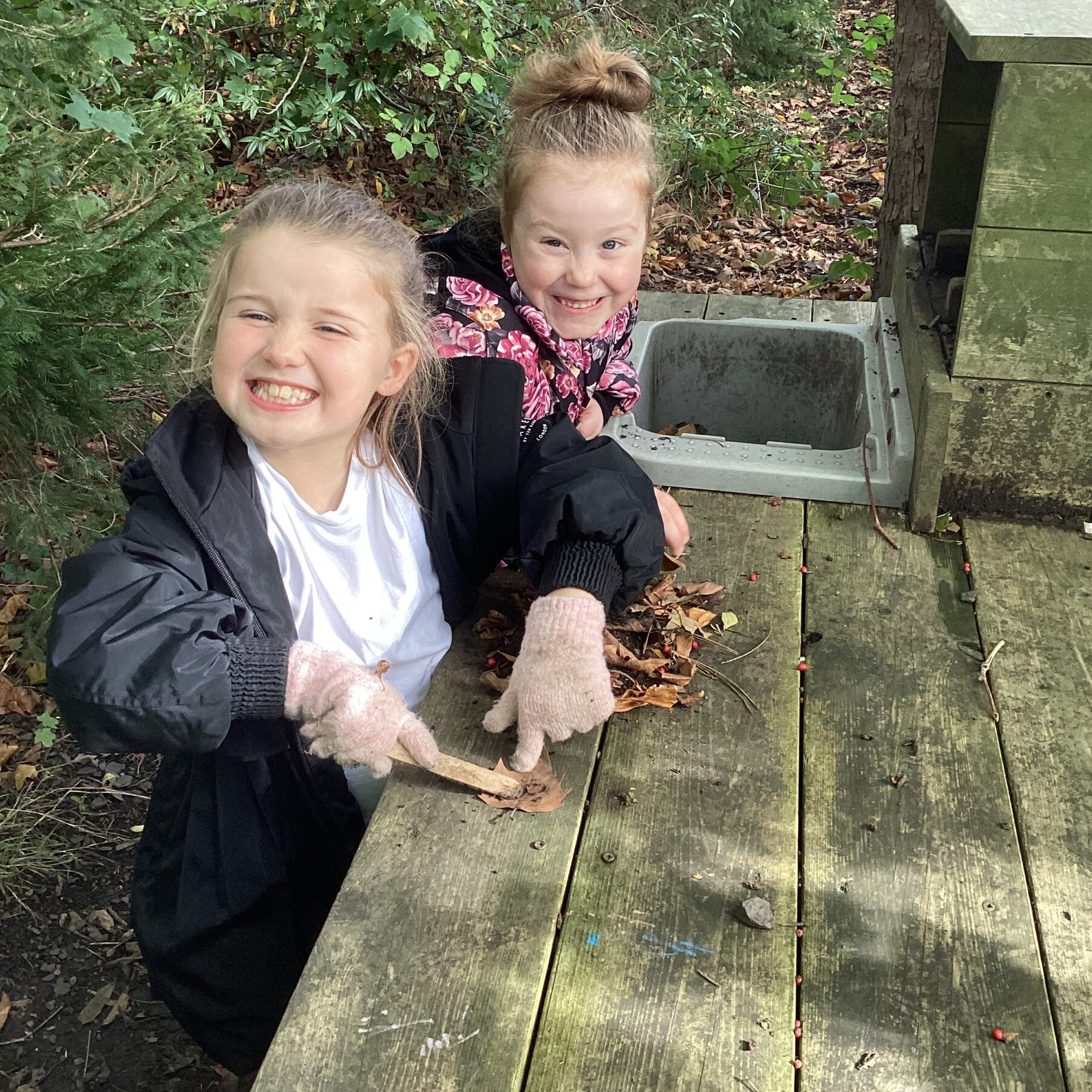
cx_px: 577
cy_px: 530
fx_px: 1392
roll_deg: +0.1
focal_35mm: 39
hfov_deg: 42.8
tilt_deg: -27.8
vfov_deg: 42.8
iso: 40
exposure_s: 1/100
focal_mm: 3.3
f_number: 2.4
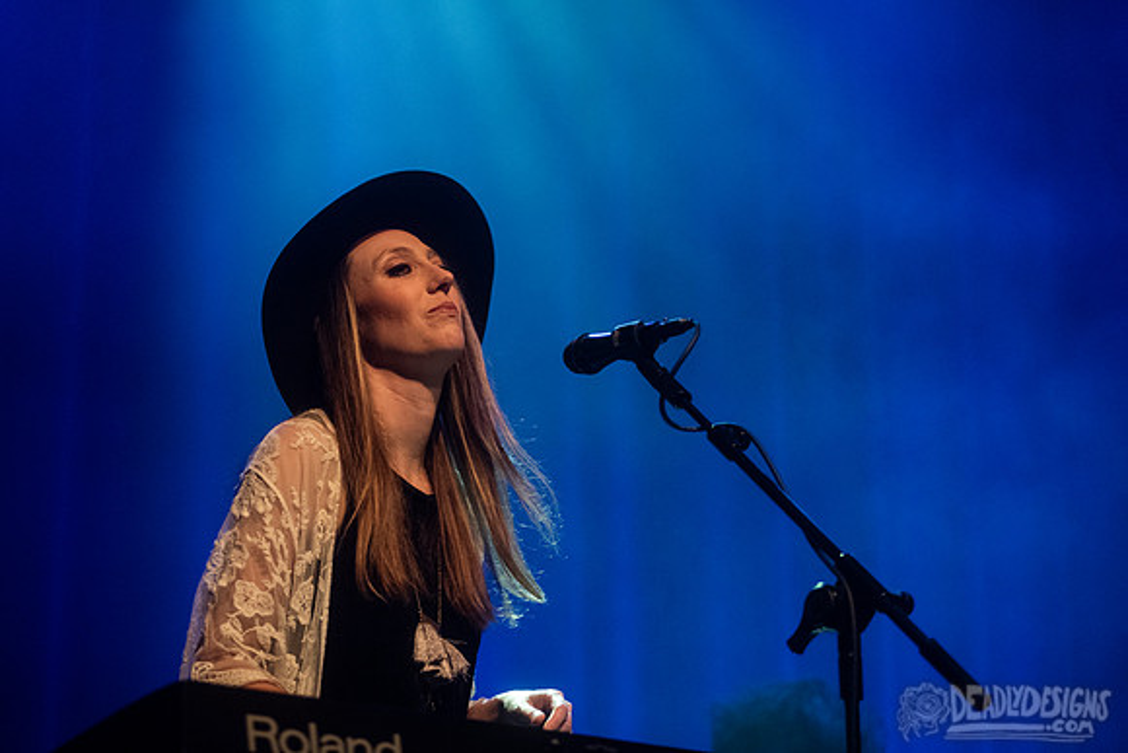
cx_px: 507
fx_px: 3451
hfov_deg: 18.6
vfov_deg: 12.4
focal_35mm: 110
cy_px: 338
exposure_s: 1/160
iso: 2500
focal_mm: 100
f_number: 3.2
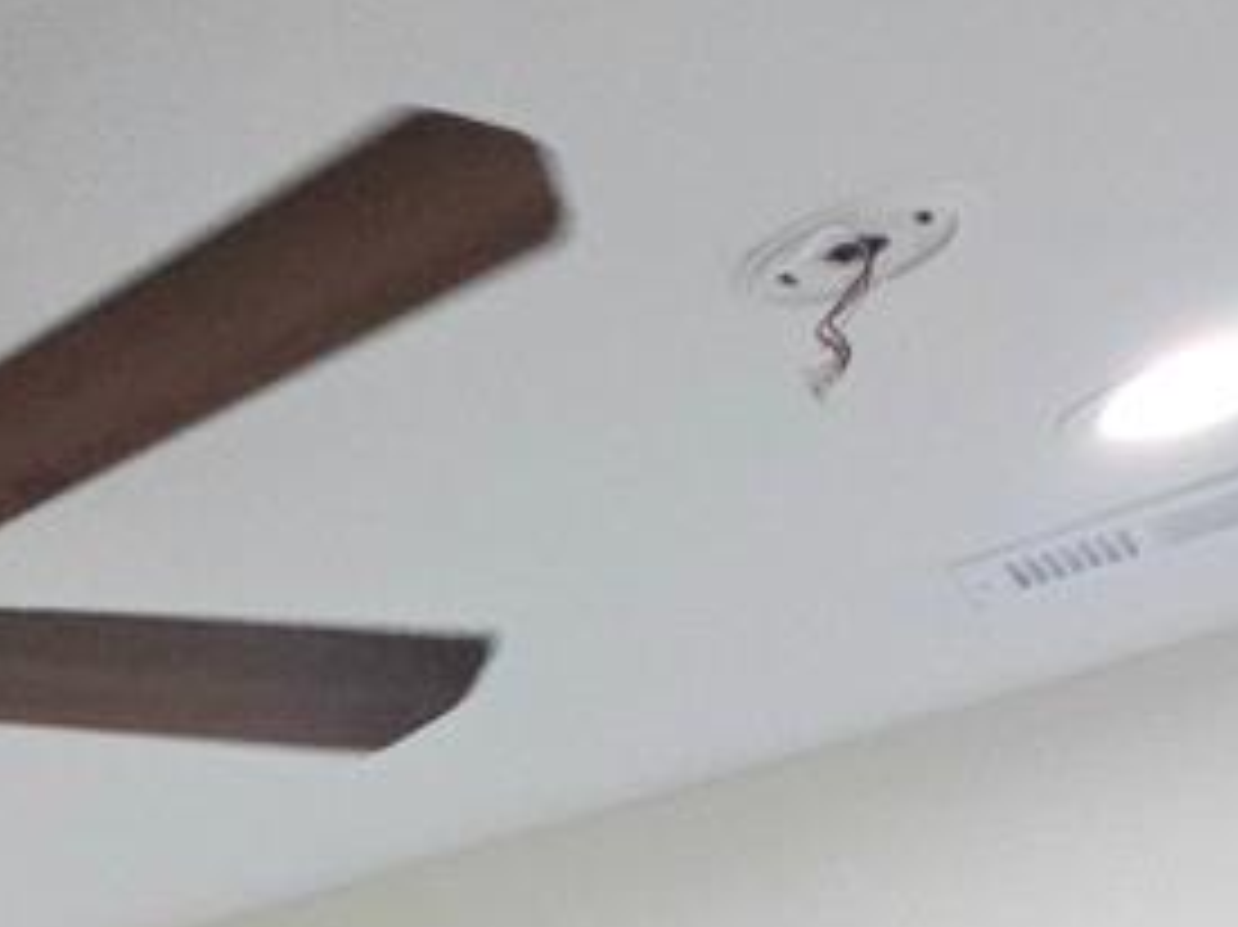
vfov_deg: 14.1
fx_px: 2538
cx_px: -990
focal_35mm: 71
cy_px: 2234
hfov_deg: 20.0
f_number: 1.9
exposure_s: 1/60.2
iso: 100
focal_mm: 2.2
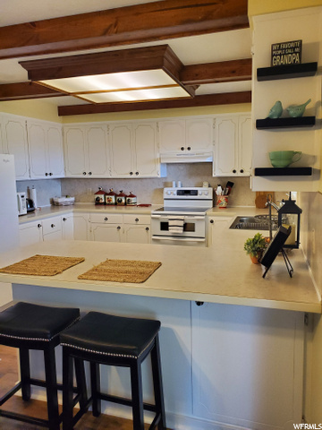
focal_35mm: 26
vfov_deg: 67.3
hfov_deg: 53.1
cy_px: 215
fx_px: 322
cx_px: 161
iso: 320
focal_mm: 4.3
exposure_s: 1/120
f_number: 2.4
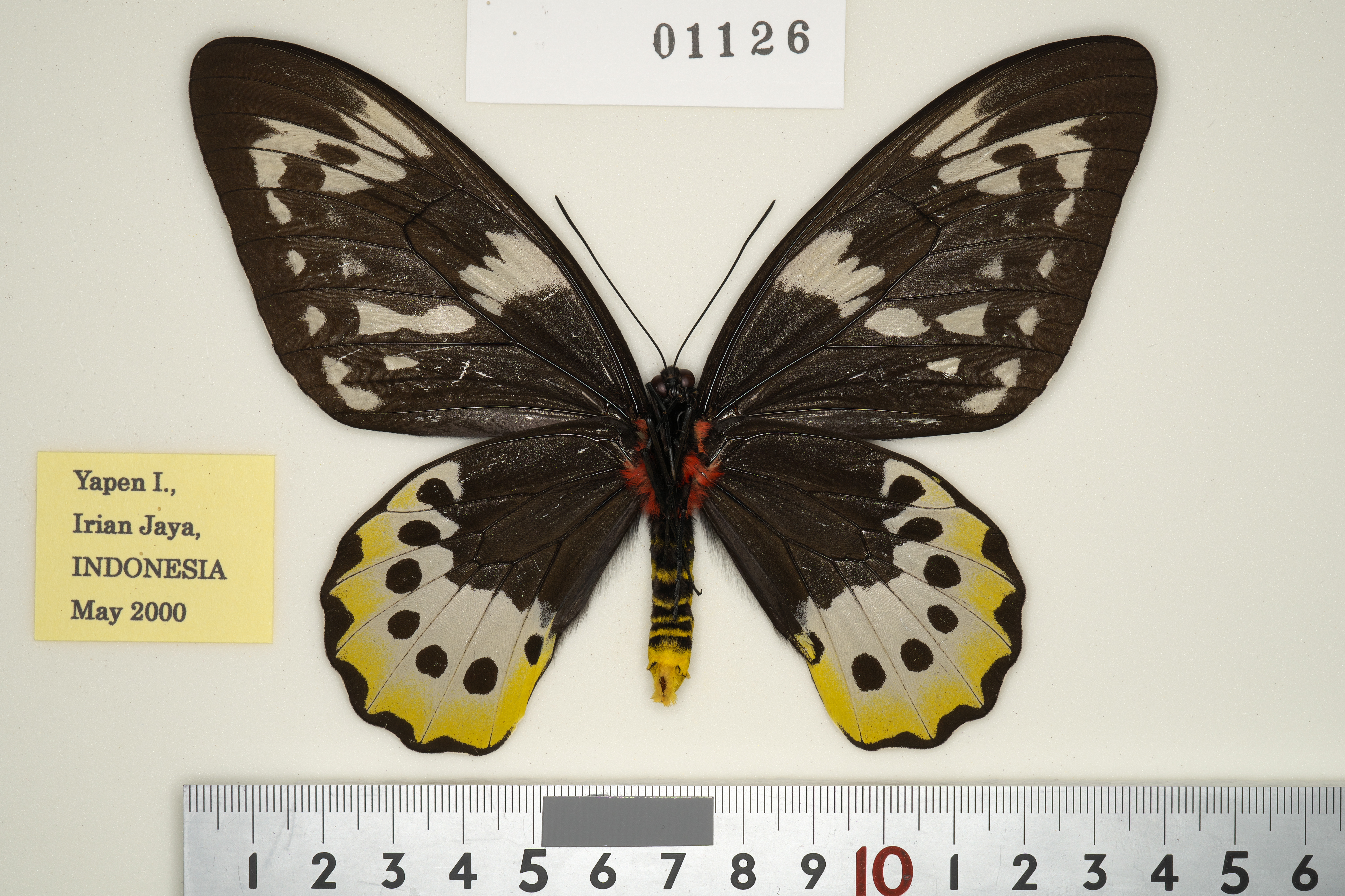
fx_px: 2802
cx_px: 672
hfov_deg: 27.0
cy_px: 448
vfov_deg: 18.2
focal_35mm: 75
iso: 100
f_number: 11
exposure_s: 1.3
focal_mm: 50
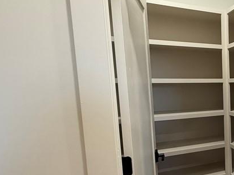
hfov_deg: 41.6
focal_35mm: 35
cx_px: 259
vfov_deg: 40.3
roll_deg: +0.3
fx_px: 236
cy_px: 113
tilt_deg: -6.4
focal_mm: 2.22
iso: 200
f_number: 2.2
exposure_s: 1/60
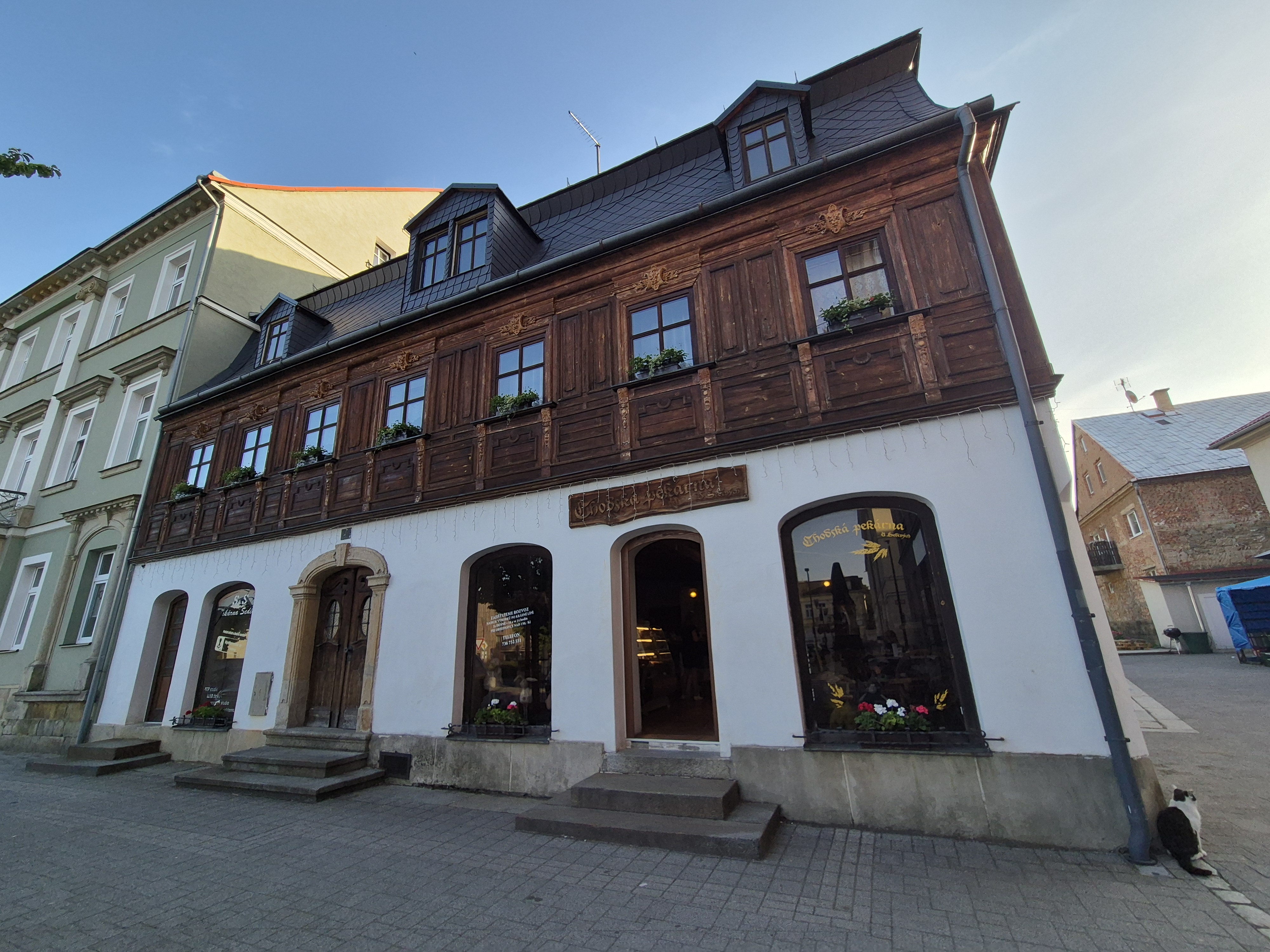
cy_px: 476
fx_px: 477
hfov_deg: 106.2
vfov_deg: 89.9
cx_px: 635
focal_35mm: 13
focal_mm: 2.2
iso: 50
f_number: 2.2
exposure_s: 1/908
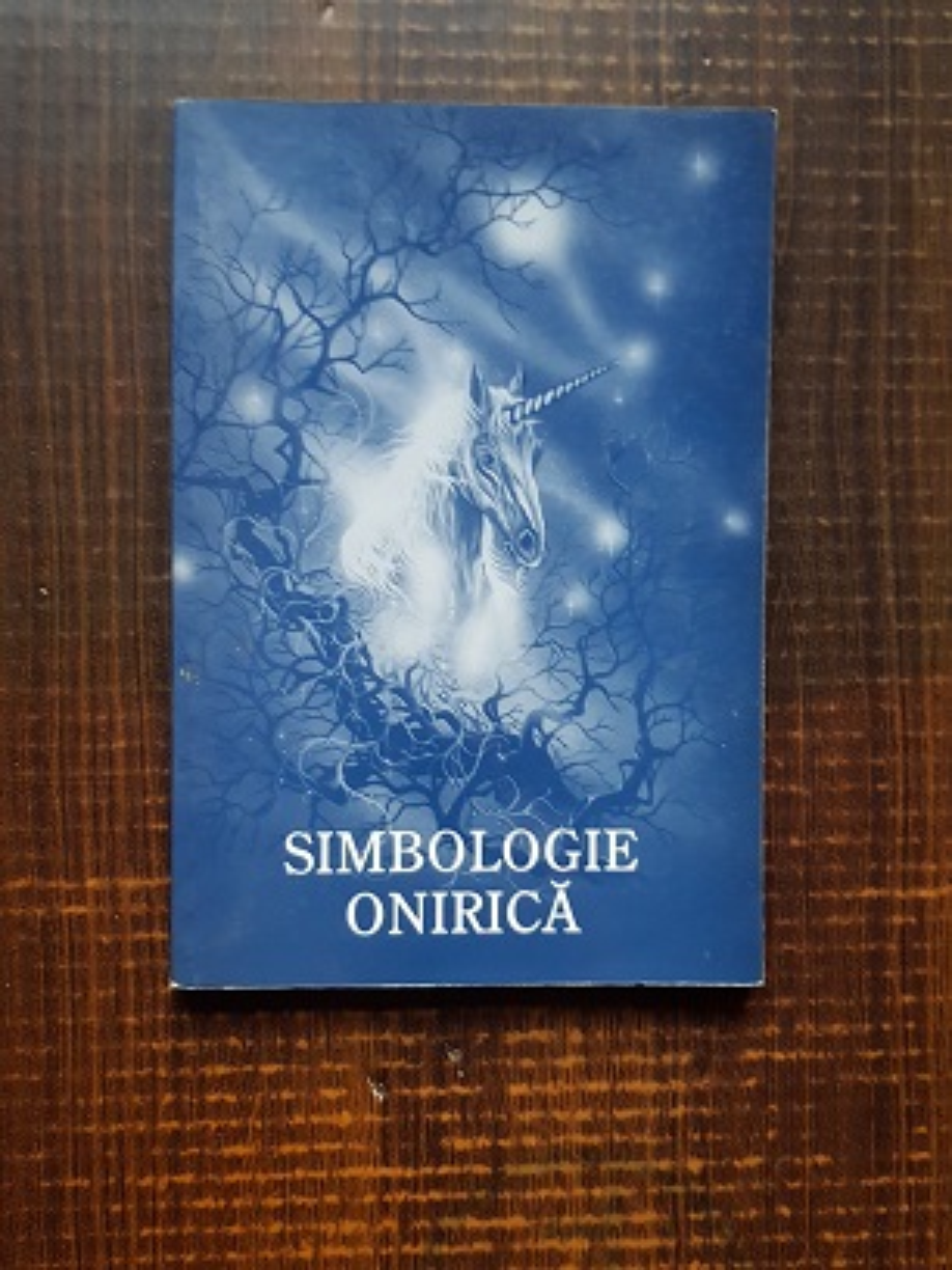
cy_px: 635
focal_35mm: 26
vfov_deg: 67.3
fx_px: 953
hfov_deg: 53.1
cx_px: 476
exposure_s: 1/15
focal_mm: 4.3
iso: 200
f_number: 1.7
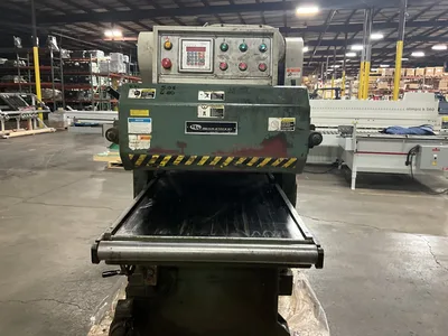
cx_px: 224
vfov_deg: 48.2
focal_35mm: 29
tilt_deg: -10.1
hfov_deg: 61.7
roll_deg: +0.4
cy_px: 168
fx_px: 375
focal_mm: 3
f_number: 1.8
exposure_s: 1/30
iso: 320
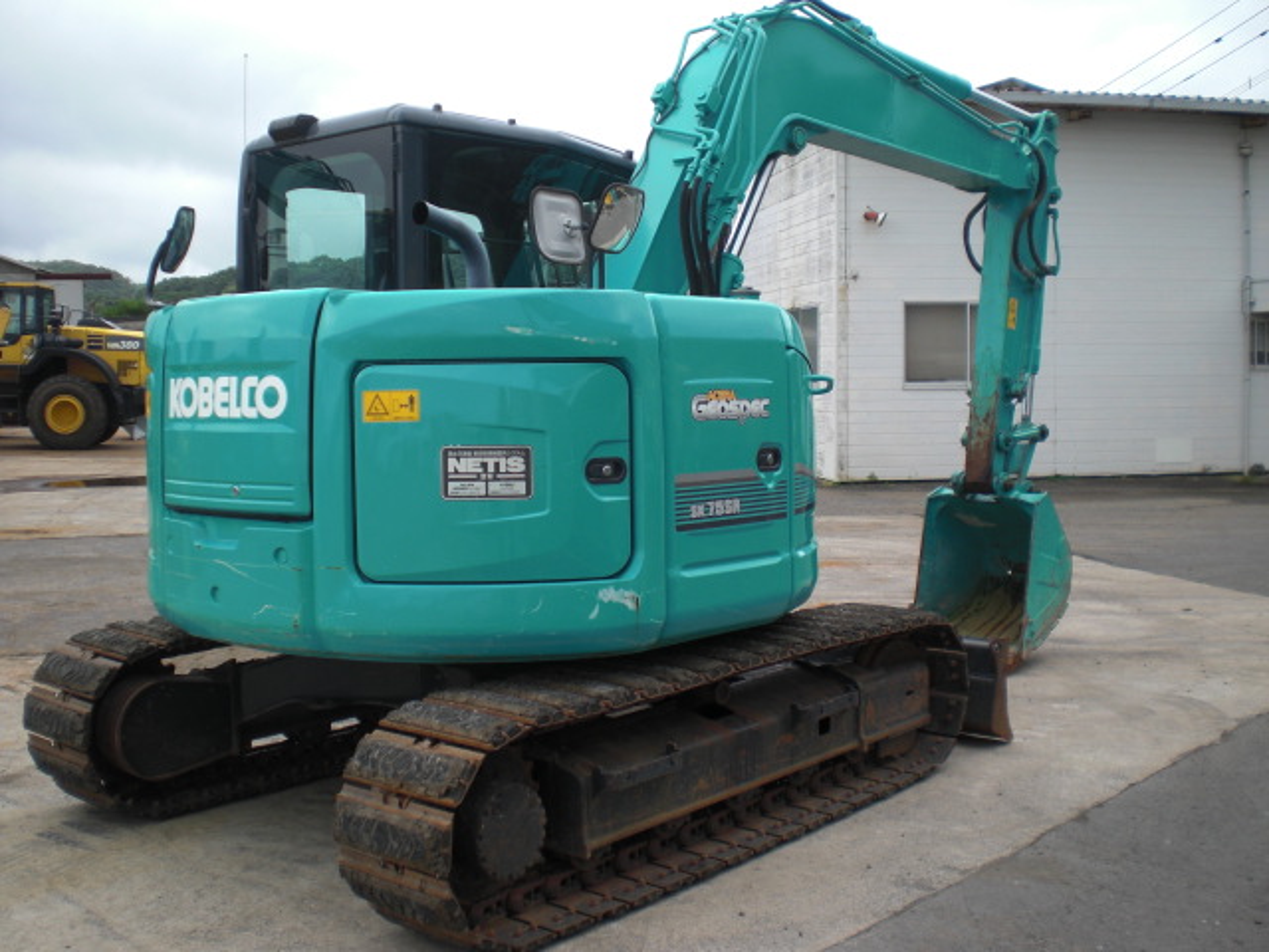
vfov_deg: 37.7
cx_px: 634
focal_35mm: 38
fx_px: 1393
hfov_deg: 49.0
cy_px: 476
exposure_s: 1/400
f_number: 3.1
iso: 64
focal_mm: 6.3
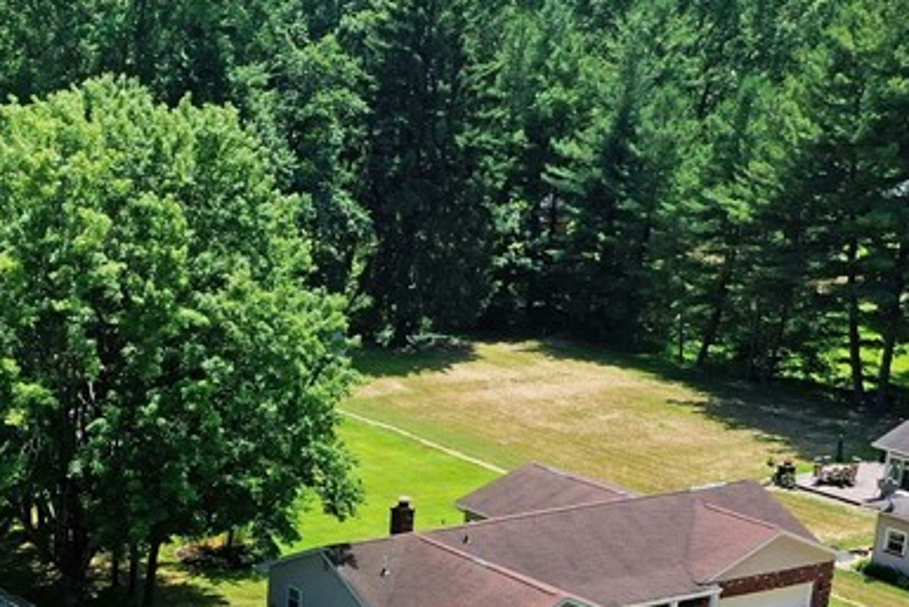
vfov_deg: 16.3
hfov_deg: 24.5
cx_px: 2
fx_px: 1995
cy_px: 803
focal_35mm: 79
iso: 100
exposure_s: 1/500
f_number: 5.6
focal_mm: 10.26
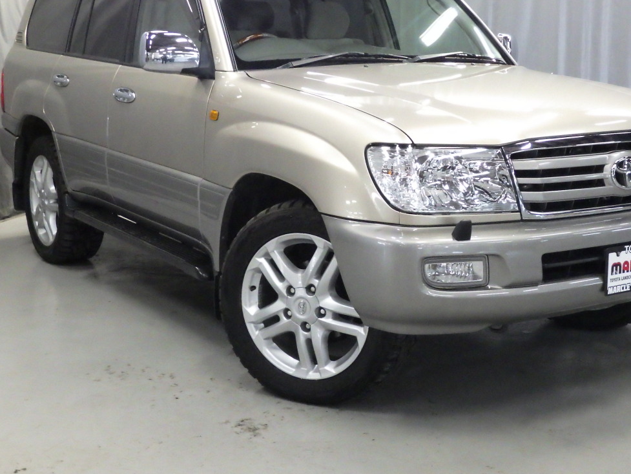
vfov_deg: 26.5
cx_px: 377
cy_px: 179
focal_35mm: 55
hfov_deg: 34.8
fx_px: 1003
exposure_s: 1/50
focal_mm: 7.5
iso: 1250
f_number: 4.2
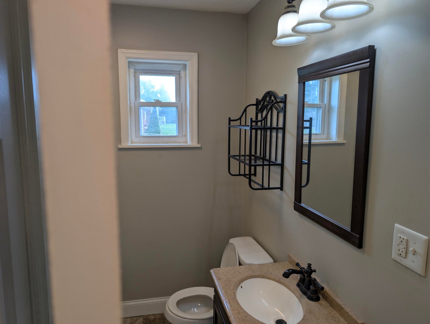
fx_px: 299
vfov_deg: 56.9
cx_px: 215
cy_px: 162
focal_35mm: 24
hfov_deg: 71.5
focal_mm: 6.9
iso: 33
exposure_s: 1/120
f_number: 1.68
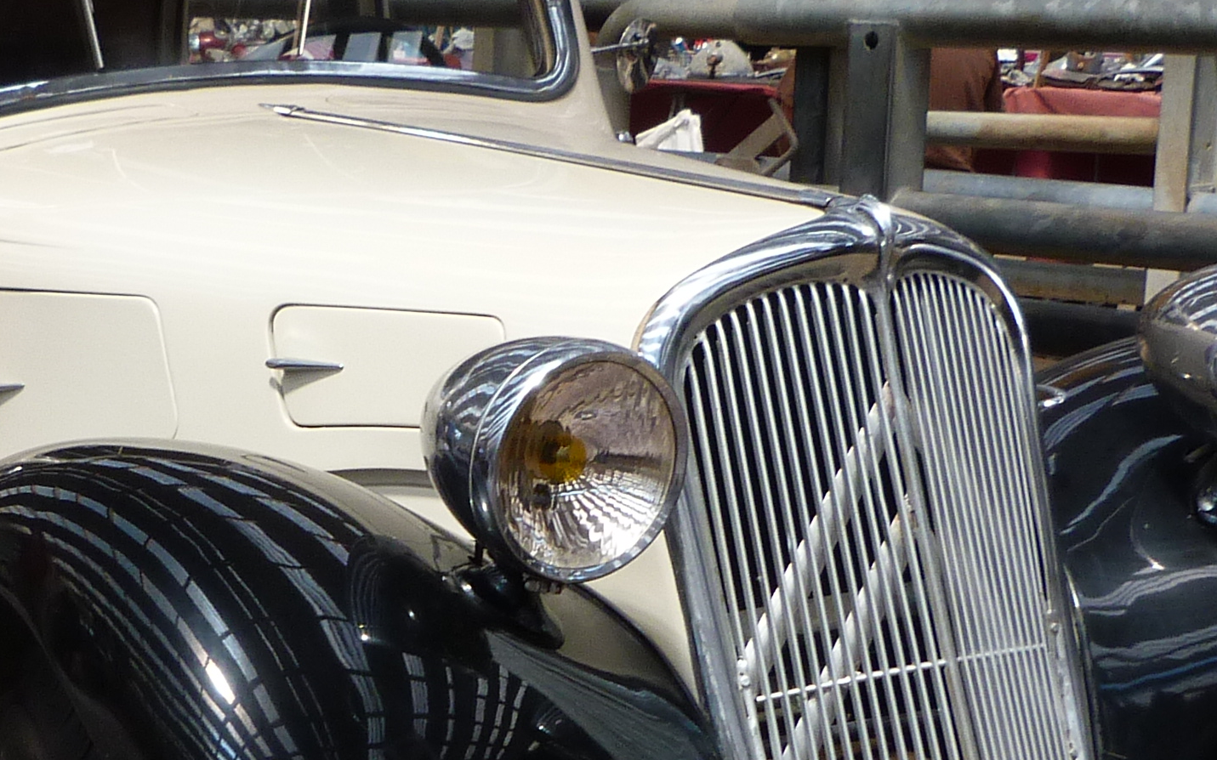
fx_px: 2653
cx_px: 387
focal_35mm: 80
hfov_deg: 25.7
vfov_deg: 16.2
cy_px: 614
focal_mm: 4.5
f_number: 4
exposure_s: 1/125
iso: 80
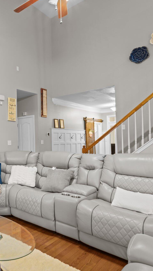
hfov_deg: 36.1
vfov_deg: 70.2
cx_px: -19
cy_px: 135
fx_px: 193
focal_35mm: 27
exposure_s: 2.5
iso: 400
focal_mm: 16.5
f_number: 8
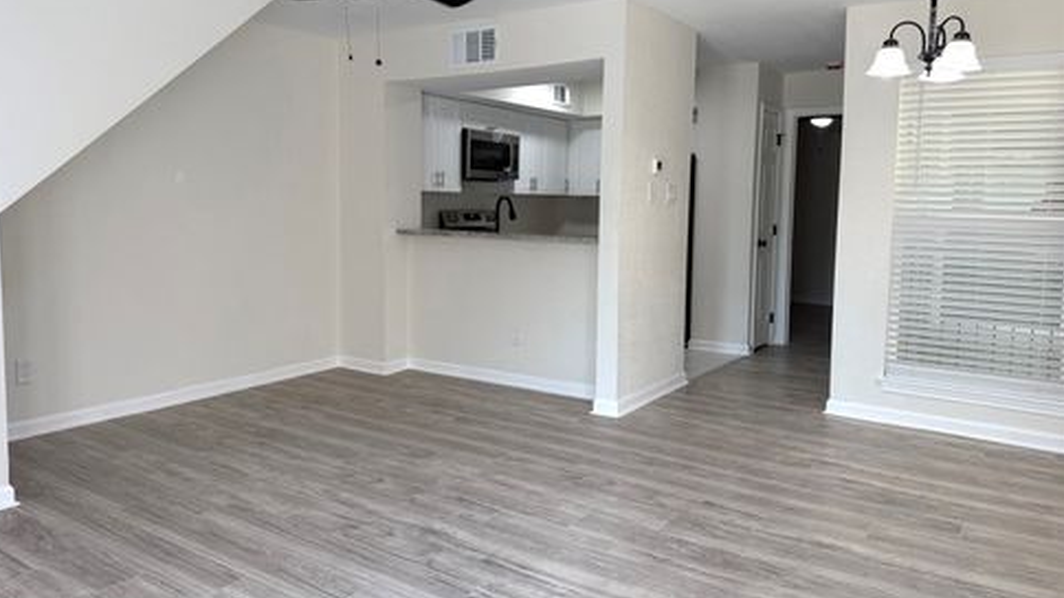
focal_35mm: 27
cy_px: 261
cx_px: 517
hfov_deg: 69.9
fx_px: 762
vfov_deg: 42.8
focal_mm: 6.76
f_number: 1.78
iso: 100
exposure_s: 1/228
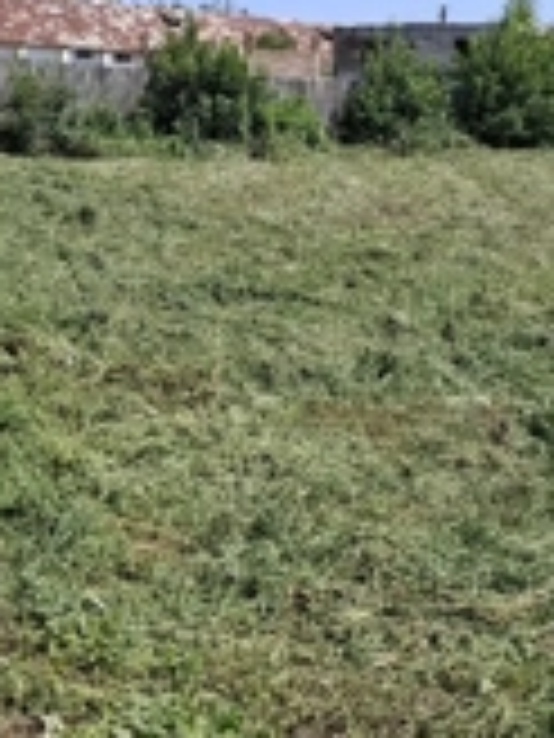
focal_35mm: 56
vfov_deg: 34.0
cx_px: 293
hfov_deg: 26.1
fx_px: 1195
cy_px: 248
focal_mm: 5.54
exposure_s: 1/1667
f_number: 1.8
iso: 50
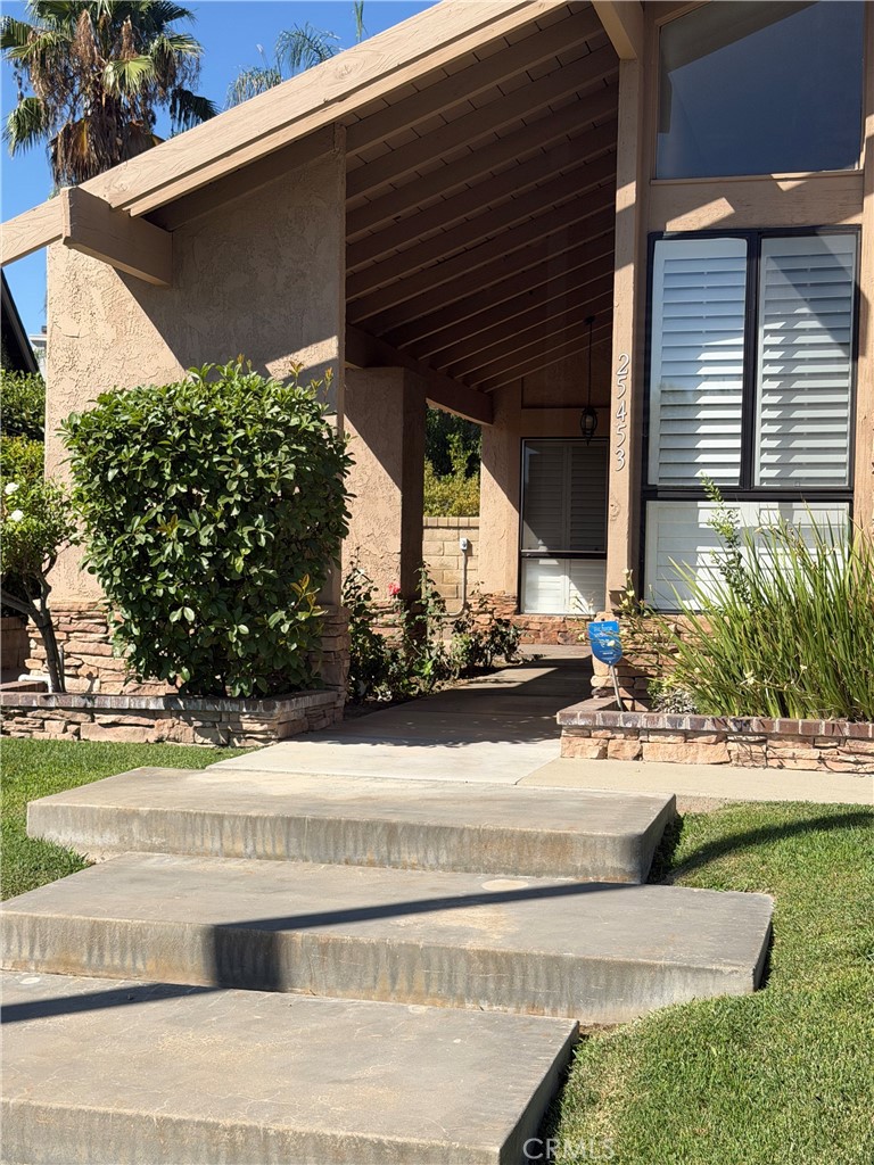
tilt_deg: -1.3
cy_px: 582
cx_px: 437
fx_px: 1616
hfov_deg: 30.3
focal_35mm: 48
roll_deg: -1.7
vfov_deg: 39.7
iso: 64
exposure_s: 1/3891
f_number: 1.78
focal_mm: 6.76
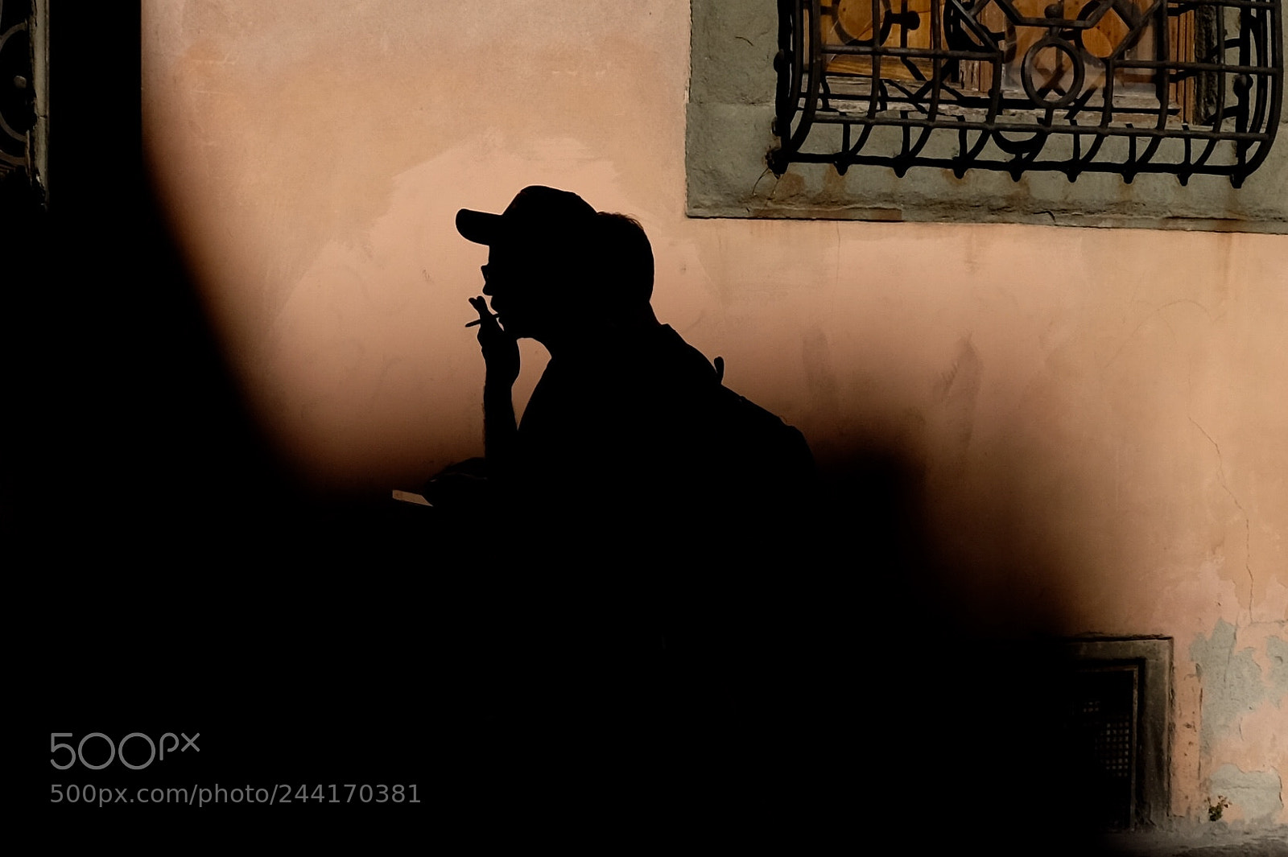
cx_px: 644
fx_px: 965
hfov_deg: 67.4
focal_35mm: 27
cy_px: 428
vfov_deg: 47.9
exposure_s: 1/1250
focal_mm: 18
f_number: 6.4
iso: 200
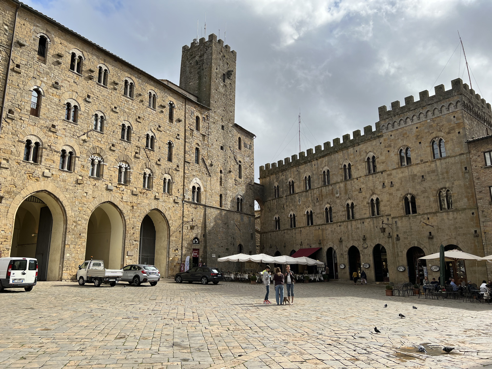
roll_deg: +0.4
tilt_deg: +12.8
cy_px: 184
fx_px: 370
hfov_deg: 67.3
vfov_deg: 53.1
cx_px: 246
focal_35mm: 26
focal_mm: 5.7
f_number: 1.5
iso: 50
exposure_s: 1/4274
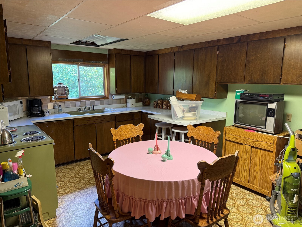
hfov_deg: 71.6
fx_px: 209
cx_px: 151
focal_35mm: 24
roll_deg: -0.4
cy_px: 114
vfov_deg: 56.8
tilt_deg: -8.6
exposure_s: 1/60
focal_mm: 6.76
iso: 200
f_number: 1.78
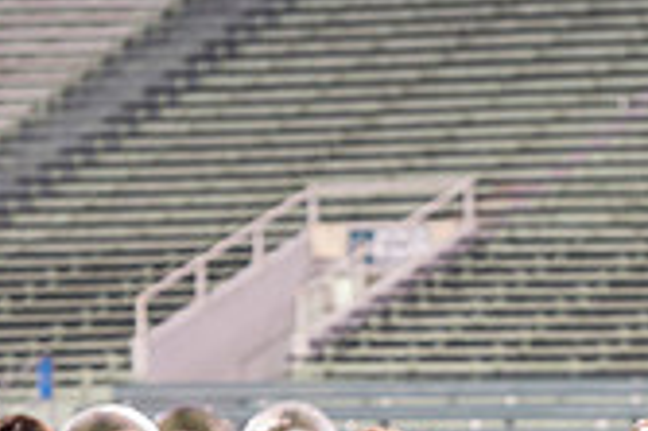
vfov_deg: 3.1
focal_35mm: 434
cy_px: 705
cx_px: 664
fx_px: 7804
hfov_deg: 4.7
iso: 1000
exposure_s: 1/320
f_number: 2.8
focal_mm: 125
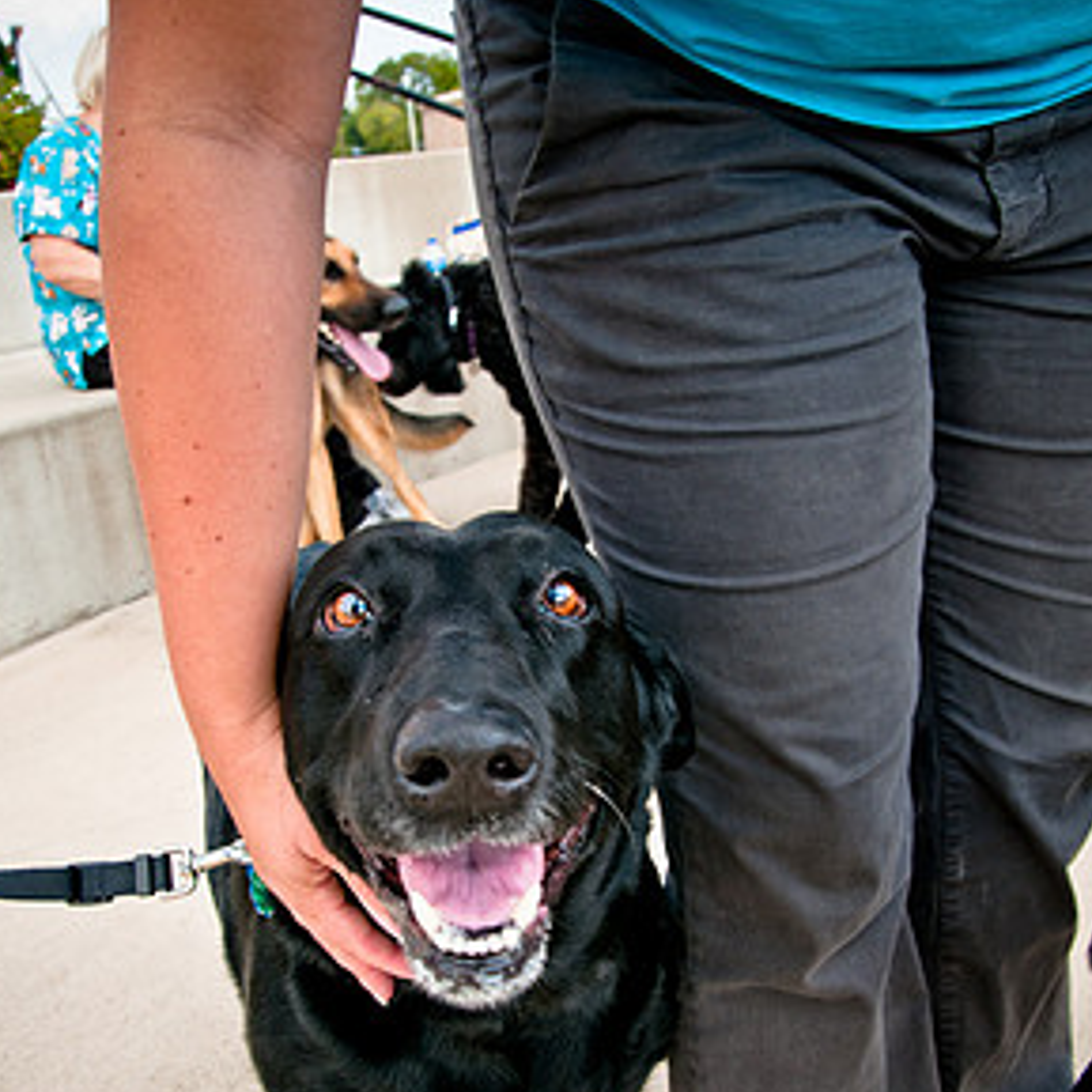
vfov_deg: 48.1
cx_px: 538
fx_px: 1201
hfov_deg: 48.9
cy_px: 725
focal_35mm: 34
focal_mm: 17
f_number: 5.6
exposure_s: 1/160
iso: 200
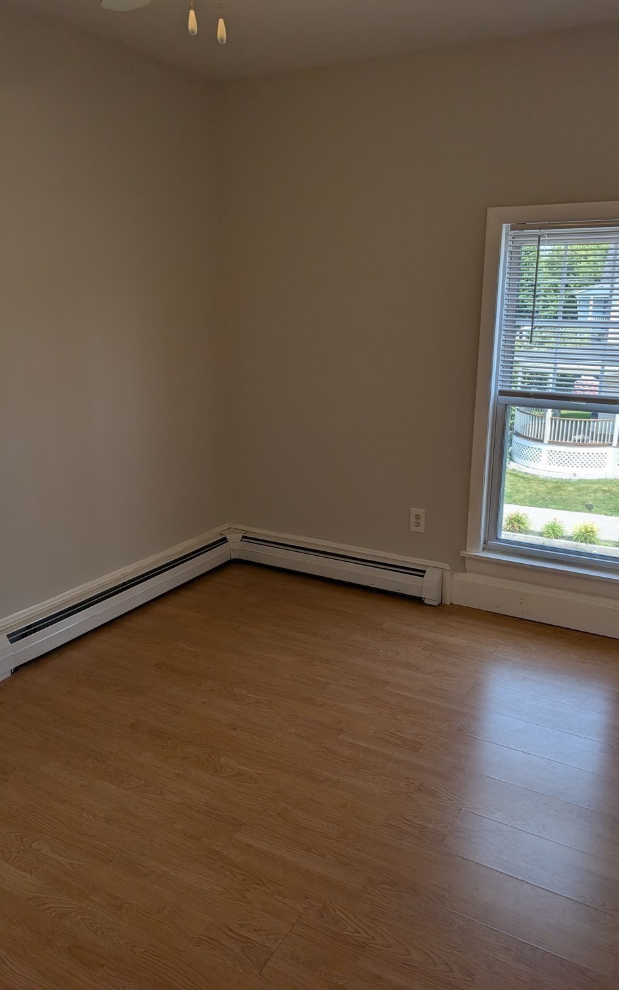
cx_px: 337
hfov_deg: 47.6
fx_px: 702
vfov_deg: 70.4
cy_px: 498
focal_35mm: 26
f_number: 1.68
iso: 22
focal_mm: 6.9
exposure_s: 1/221
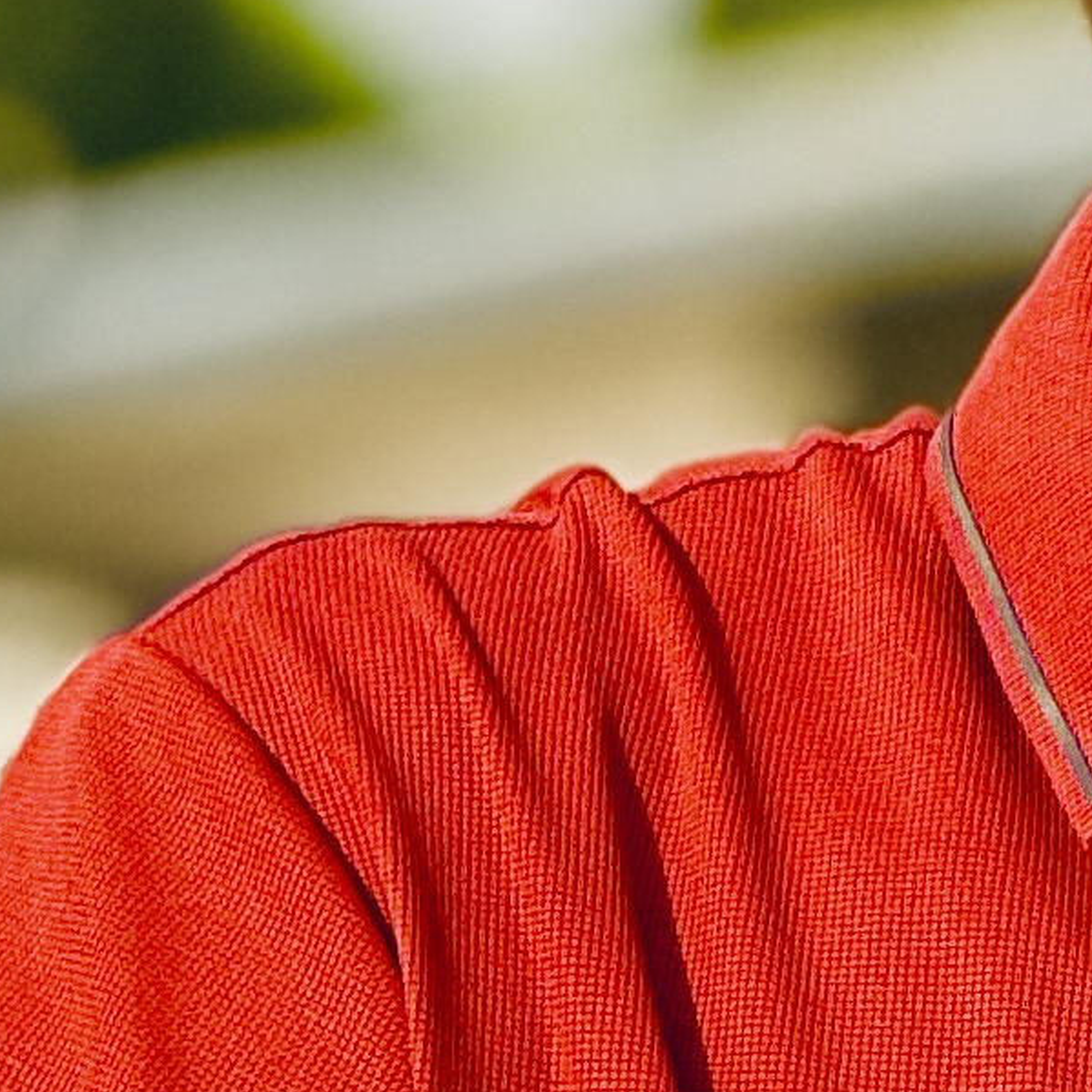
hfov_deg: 2.5
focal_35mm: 714
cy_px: 1960
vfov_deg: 2.4
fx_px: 25483
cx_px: 1364
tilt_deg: -1.8
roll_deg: -1.1
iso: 64
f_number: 2.8
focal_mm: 15.66
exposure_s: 1/693
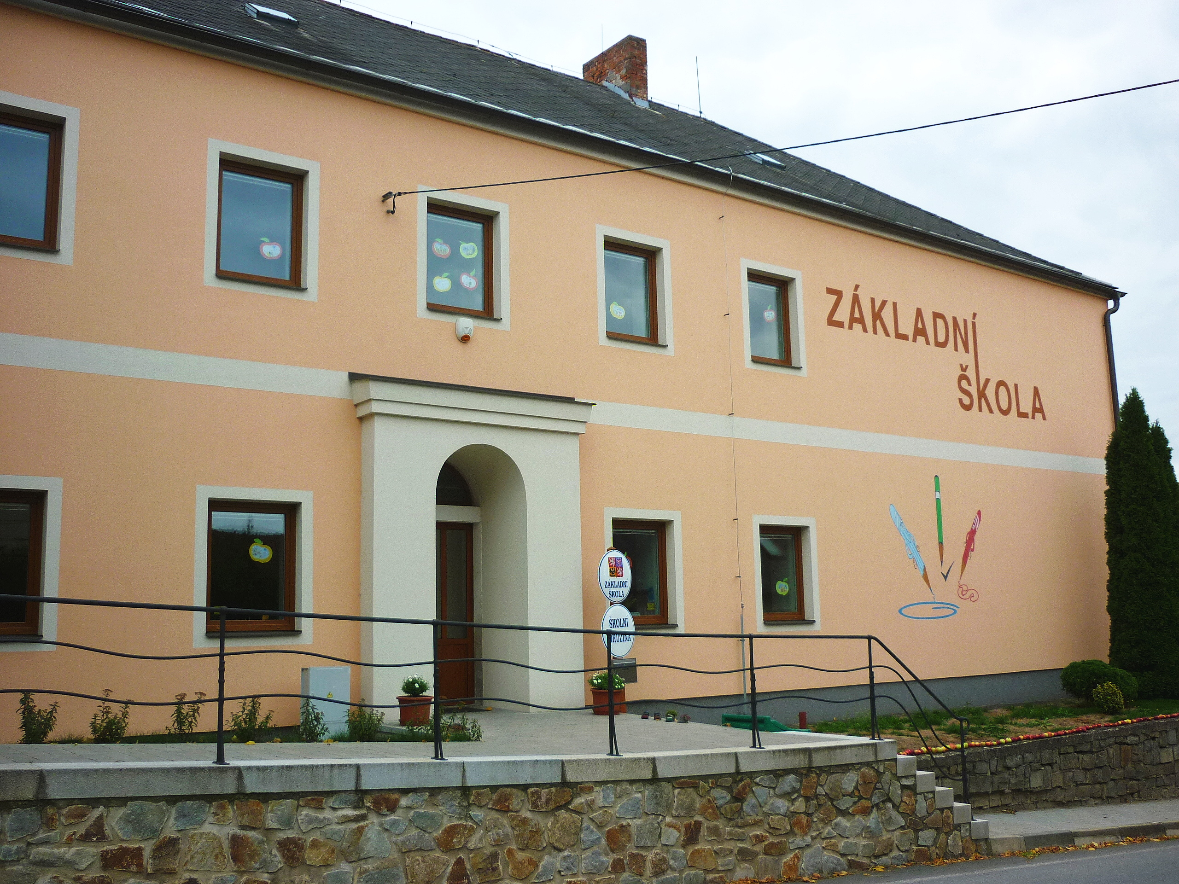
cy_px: 442
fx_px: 1124
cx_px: 590
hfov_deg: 55.4
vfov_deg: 42.9
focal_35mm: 33
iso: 80
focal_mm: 5.5
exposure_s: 1/200
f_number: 2.8
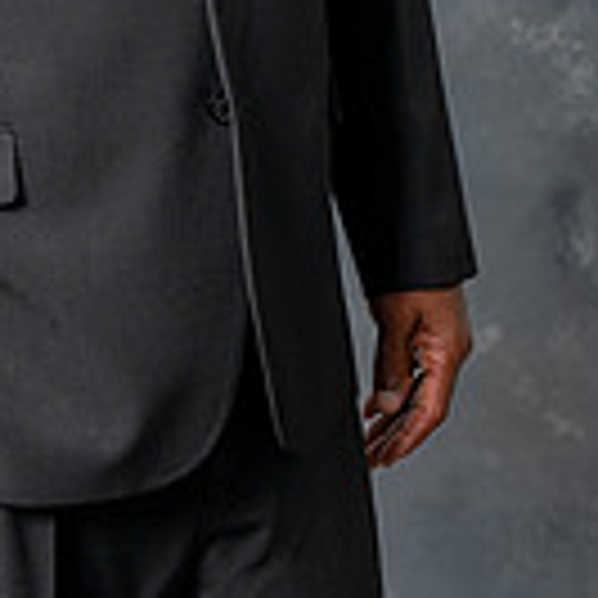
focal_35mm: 207
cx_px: 207
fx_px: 4046
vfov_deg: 8.3
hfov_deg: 8.4
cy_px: -297
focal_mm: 48
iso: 200
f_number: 4
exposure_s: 1/200
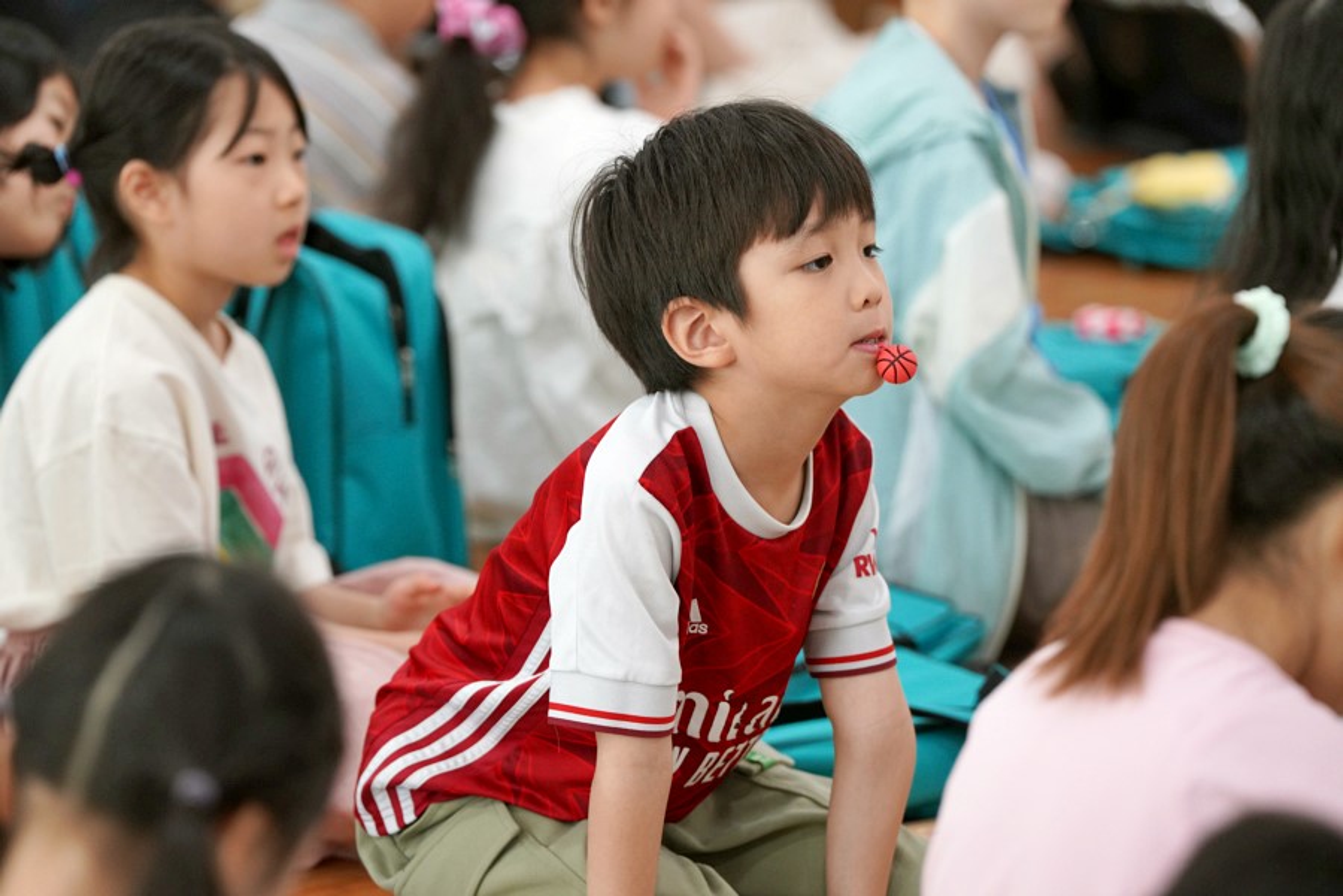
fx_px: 7461
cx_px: 672
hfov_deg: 10.3
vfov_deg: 6.9
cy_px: 448
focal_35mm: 200
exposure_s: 1/250
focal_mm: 200
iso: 2000
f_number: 4
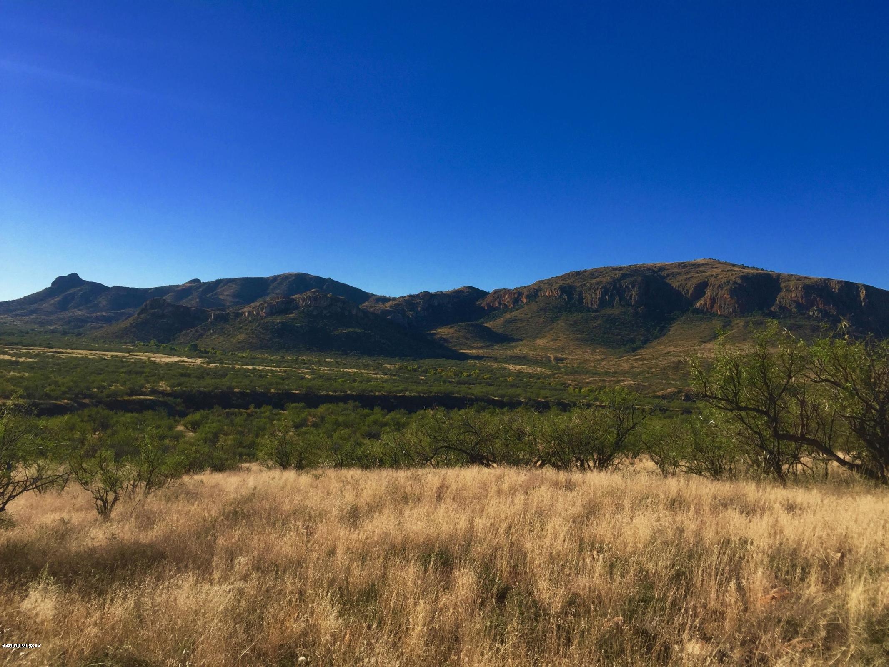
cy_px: 334
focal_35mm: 29
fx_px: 745
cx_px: 444
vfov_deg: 48.2
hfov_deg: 61.7
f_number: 2.2
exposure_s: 1/1799
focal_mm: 4.15
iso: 32
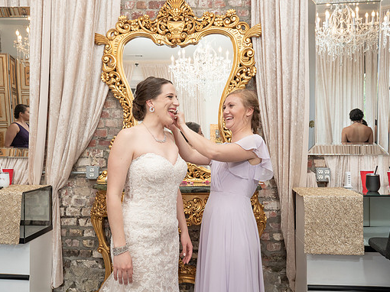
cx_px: 176
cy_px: 146
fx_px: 383
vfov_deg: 41.8
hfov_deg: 53.9
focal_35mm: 34
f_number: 5.6
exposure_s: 1/200
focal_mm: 30
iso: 1000
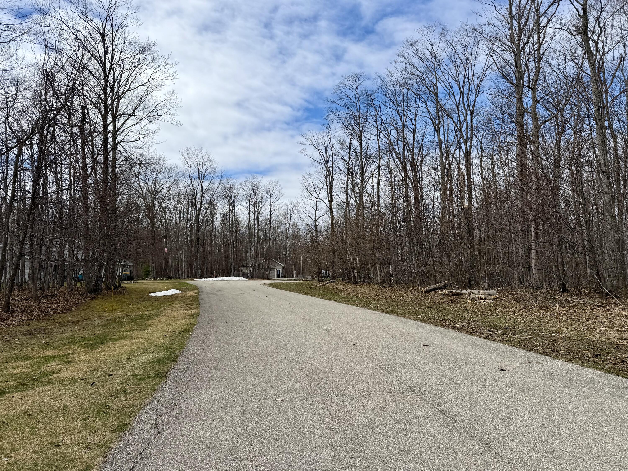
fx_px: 435
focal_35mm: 24
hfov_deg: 71.6
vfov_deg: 56.8
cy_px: 236
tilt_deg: +5.3
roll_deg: +1.5
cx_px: 314
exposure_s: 1/7353
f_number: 1.78
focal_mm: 6.76
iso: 80
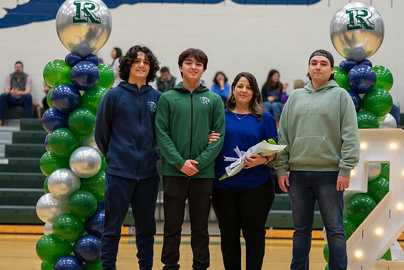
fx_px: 1122
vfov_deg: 13.7
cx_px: 202
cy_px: 135
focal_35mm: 100
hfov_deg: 20.4
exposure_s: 1/320
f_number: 2.8
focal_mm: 100
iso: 3200
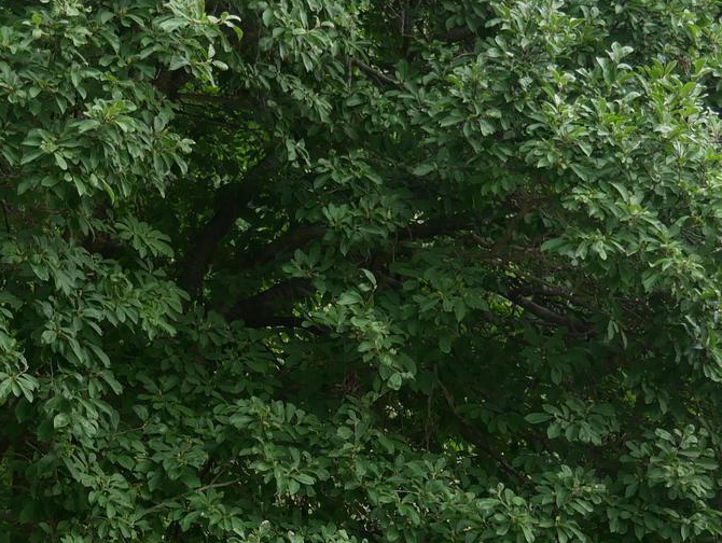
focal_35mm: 122
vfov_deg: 12.1
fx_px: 2547
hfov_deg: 16.1
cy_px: 459
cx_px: 341
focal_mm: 20
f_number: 4.1
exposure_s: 1/60
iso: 200
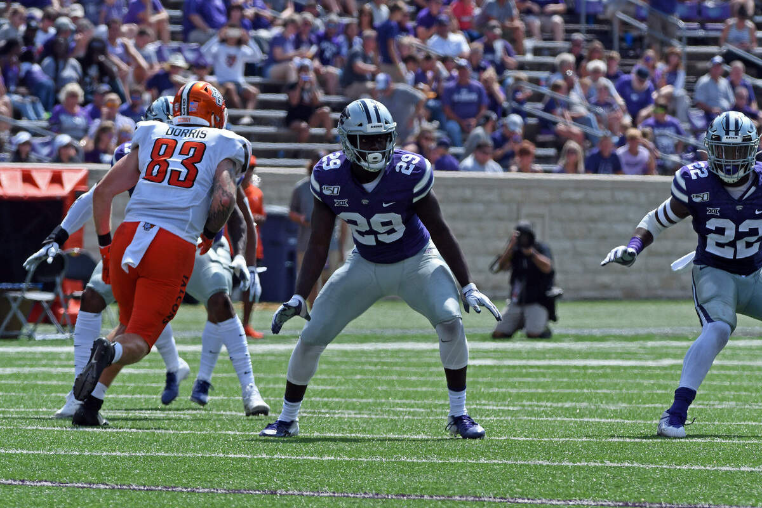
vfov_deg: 3.0
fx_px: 9842
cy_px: 254
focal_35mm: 465
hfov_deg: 4.4
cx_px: 381
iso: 400
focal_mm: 310
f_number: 6.3
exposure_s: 1/1000
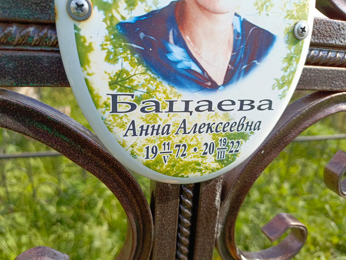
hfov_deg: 69.4
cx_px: 173
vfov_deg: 54.9
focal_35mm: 25
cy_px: 130
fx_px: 250
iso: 108
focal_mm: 4.76
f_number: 1.69
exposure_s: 1/755
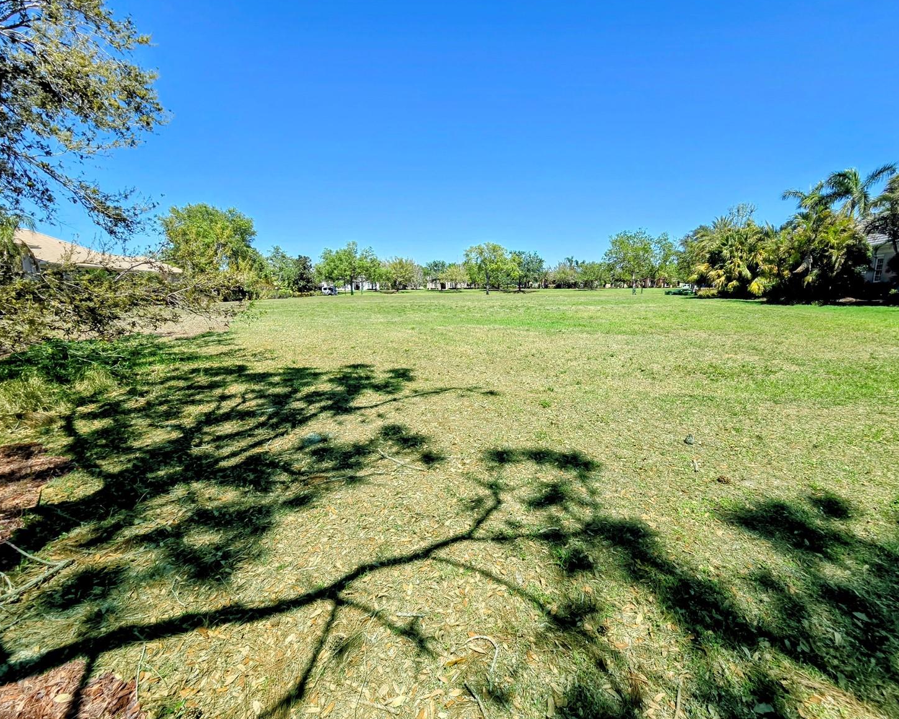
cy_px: 364
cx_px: 467
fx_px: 372
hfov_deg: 100.7
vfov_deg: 88.0
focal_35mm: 14
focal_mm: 2.2
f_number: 2.2
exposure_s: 1/1819
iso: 50
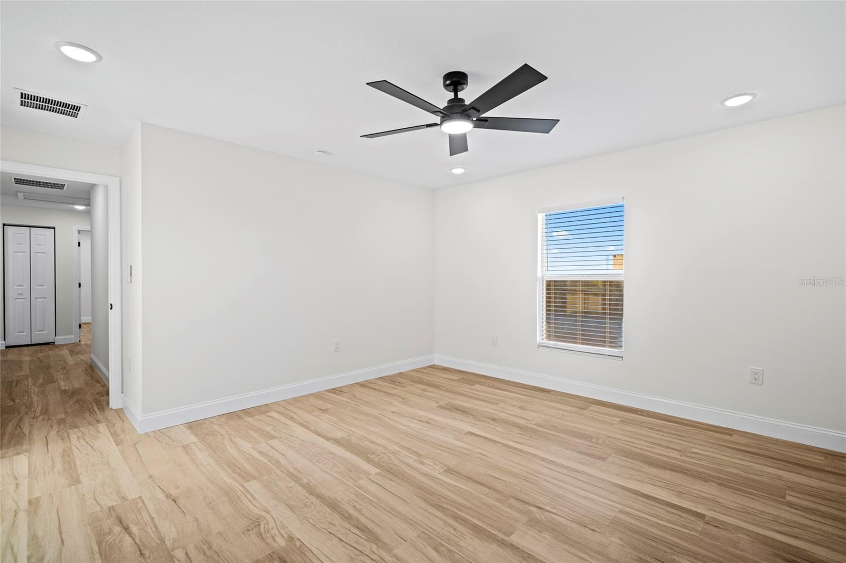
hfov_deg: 96.7
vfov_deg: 73.7
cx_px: 423
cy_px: 282
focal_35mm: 16
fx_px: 376
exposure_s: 1/13
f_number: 4
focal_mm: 16
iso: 400
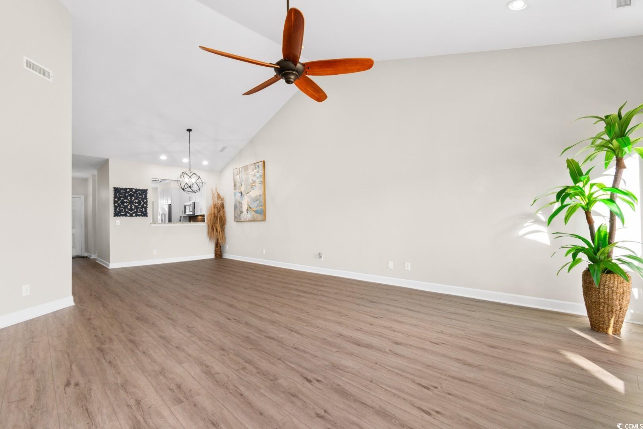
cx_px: 322
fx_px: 268
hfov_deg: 100.4
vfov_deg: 77.3
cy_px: 214
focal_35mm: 15
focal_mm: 10
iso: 100
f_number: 4.5
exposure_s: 1/3
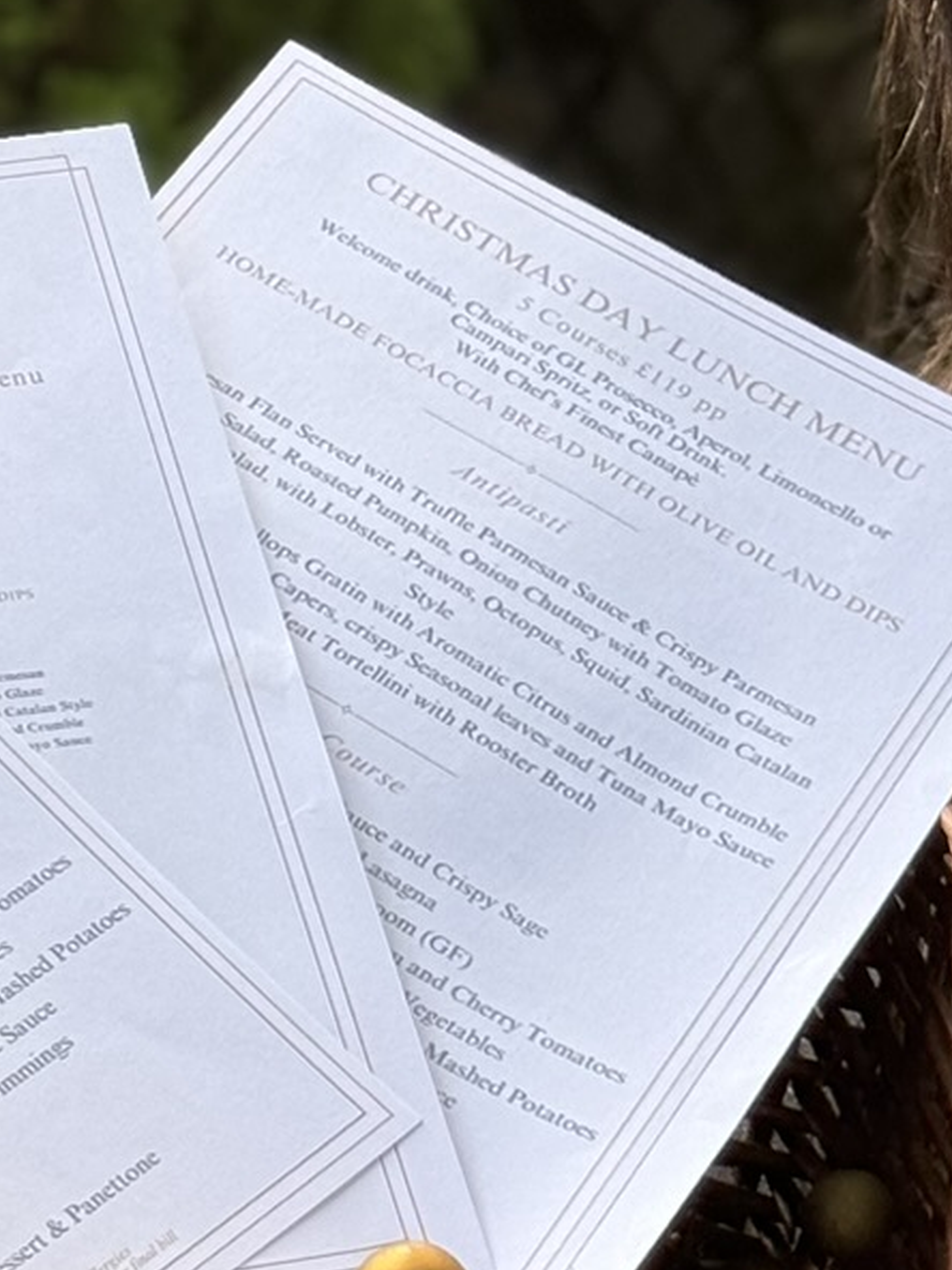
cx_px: 412
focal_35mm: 166
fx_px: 6087
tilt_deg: -0.3
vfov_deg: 11.9
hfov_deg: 8.9
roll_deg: -1.0
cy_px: 416
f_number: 1.78
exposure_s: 1/615
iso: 100
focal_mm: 6.76
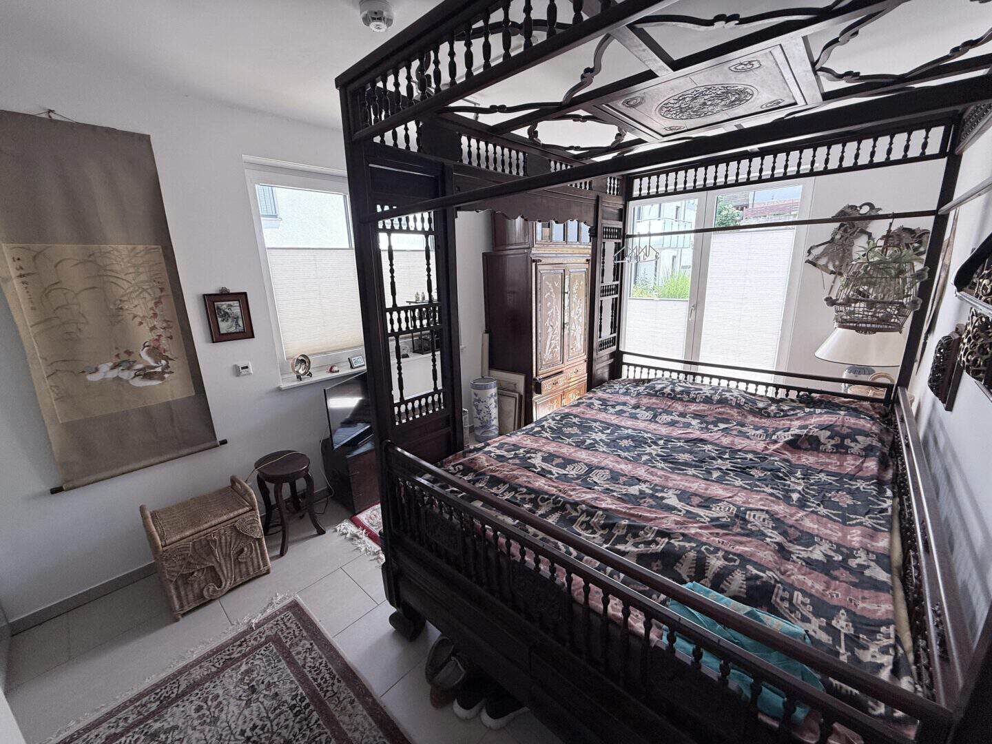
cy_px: 372
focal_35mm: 14
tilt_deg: -14.0
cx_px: 496
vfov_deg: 85.7
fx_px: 401
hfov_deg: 102.1
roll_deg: +2.2
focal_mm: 2.22
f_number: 2.2
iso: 64
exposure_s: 1/120
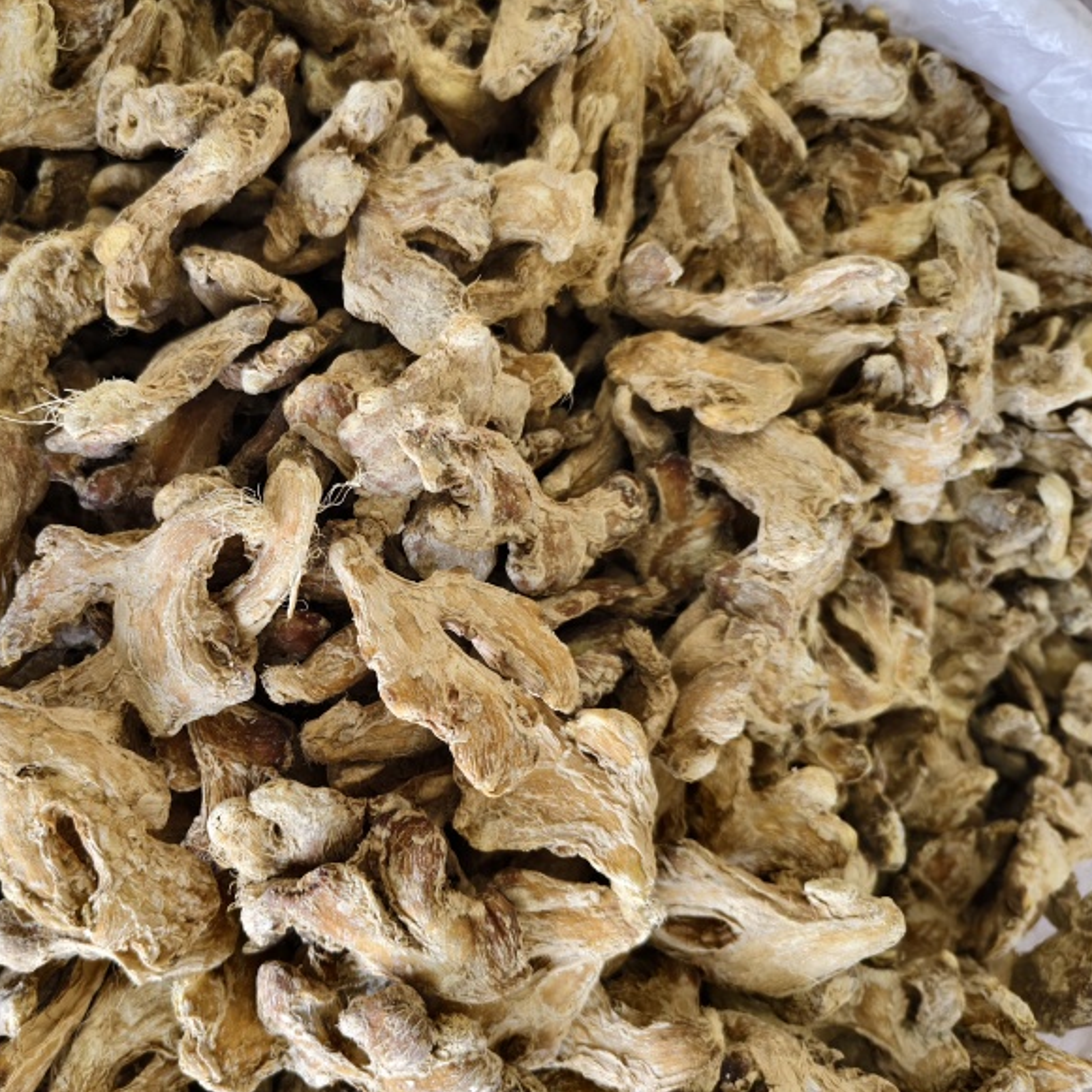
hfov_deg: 56.4
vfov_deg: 57.3
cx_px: 385
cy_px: 562
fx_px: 999
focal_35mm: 28
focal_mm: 5.56
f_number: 1.88
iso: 135
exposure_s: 1/100
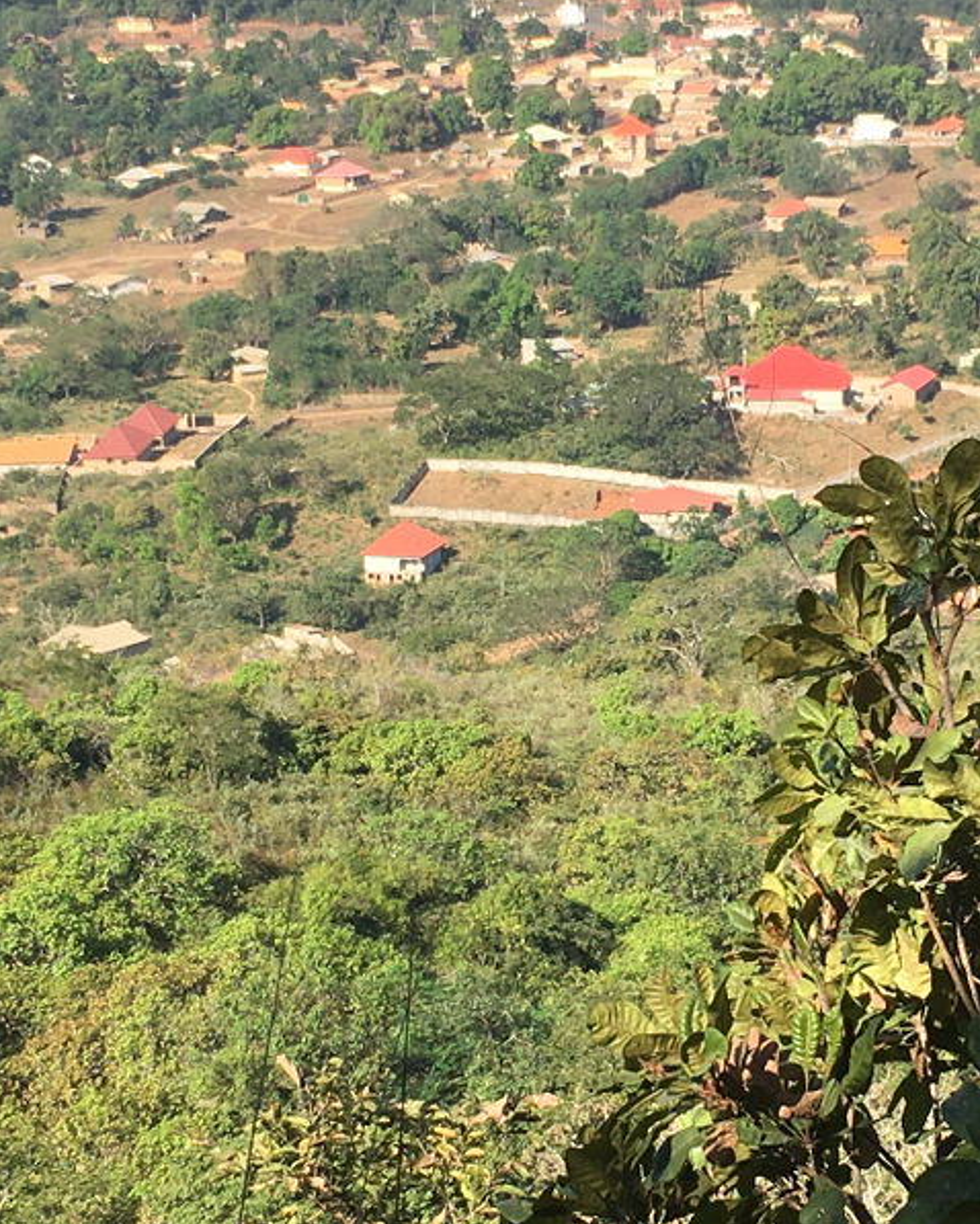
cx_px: 687
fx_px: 3298
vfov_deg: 21.0
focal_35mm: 91
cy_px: 638
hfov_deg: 16.8
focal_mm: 4.15
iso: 25
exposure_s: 1/1054
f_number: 2.2
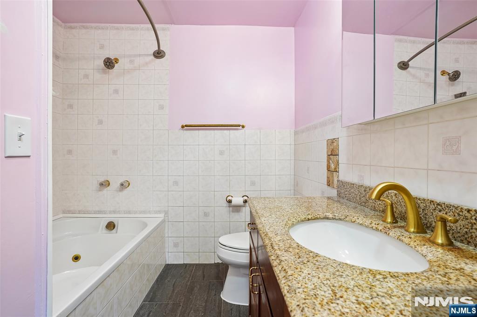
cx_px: 238
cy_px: 158
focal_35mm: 16
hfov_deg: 96.8
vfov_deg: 73.7
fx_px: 212
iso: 250
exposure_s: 1/30
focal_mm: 16
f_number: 8
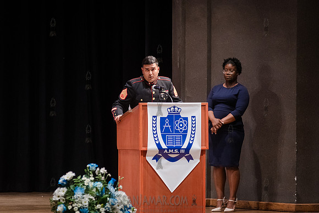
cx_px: 147
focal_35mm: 216
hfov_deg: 9.5
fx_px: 1918
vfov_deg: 6.4
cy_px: 98
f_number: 4
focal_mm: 200
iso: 5000
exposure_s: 1/250
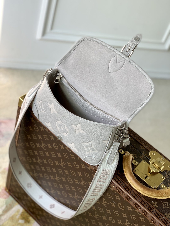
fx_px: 340
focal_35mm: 52
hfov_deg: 28.0
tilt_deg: -44.9
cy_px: 113
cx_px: 85
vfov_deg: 36.8
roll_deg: -19.7
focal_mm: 6
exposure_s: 1/143
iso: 16
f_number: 2.4
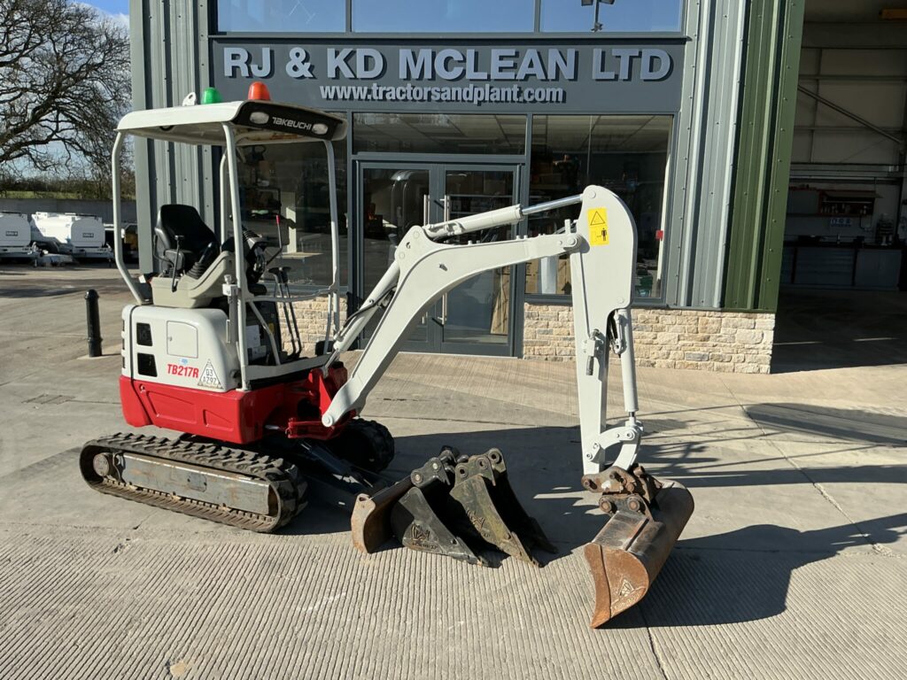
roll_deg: -2.3
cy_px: 340
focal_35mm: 28
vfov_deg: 49.7
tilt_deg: -7.9
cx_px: 454
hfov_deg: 63.4
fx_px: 734
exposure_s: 1/1577
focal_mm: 3
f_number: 1.8
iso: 25
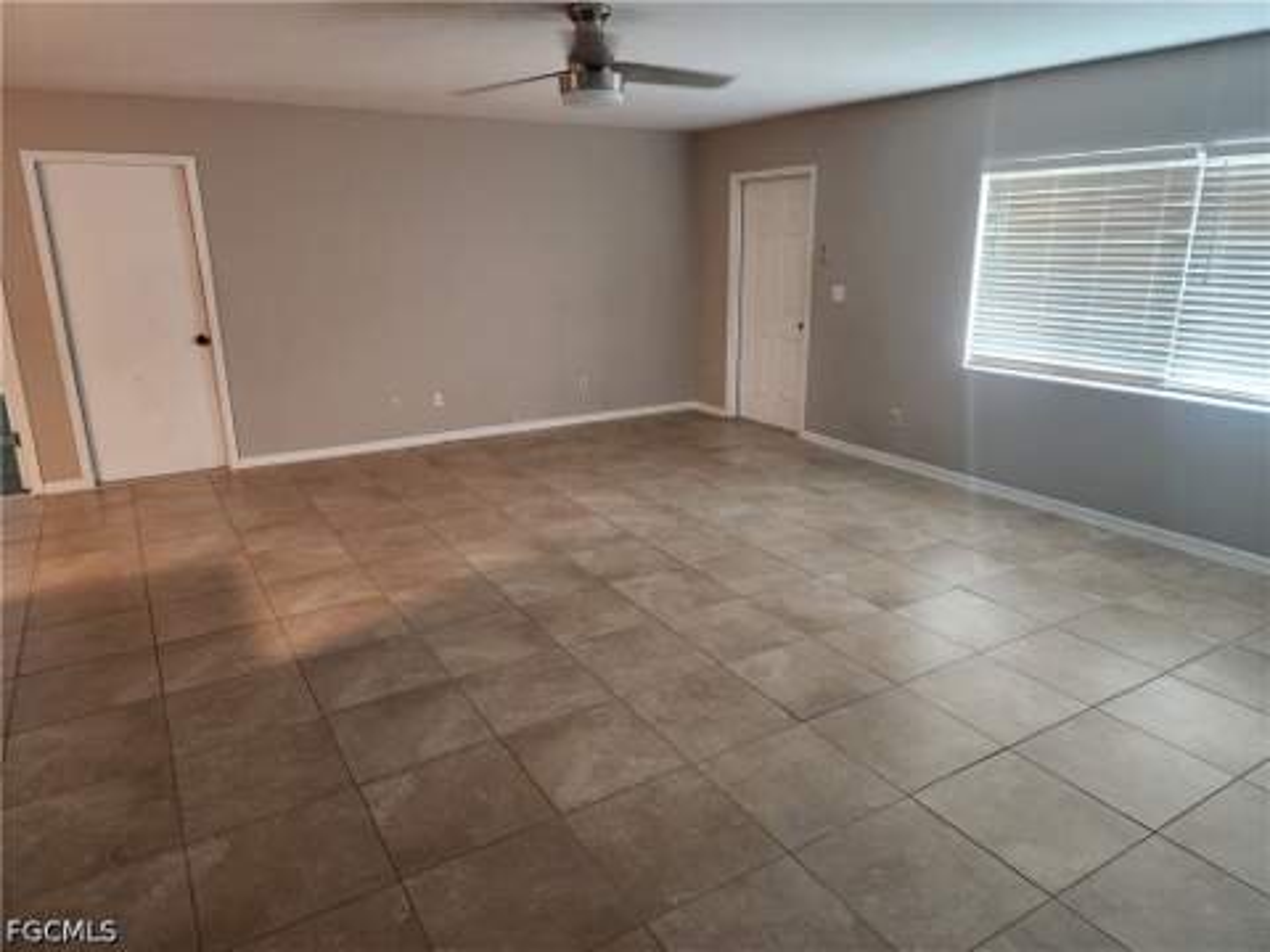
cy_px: 476
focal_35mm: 23
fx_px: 844
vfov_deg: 58.9
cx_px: 635
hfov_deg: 73.9
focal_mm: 5.4
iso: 800
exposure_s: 1/60
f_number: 1.8
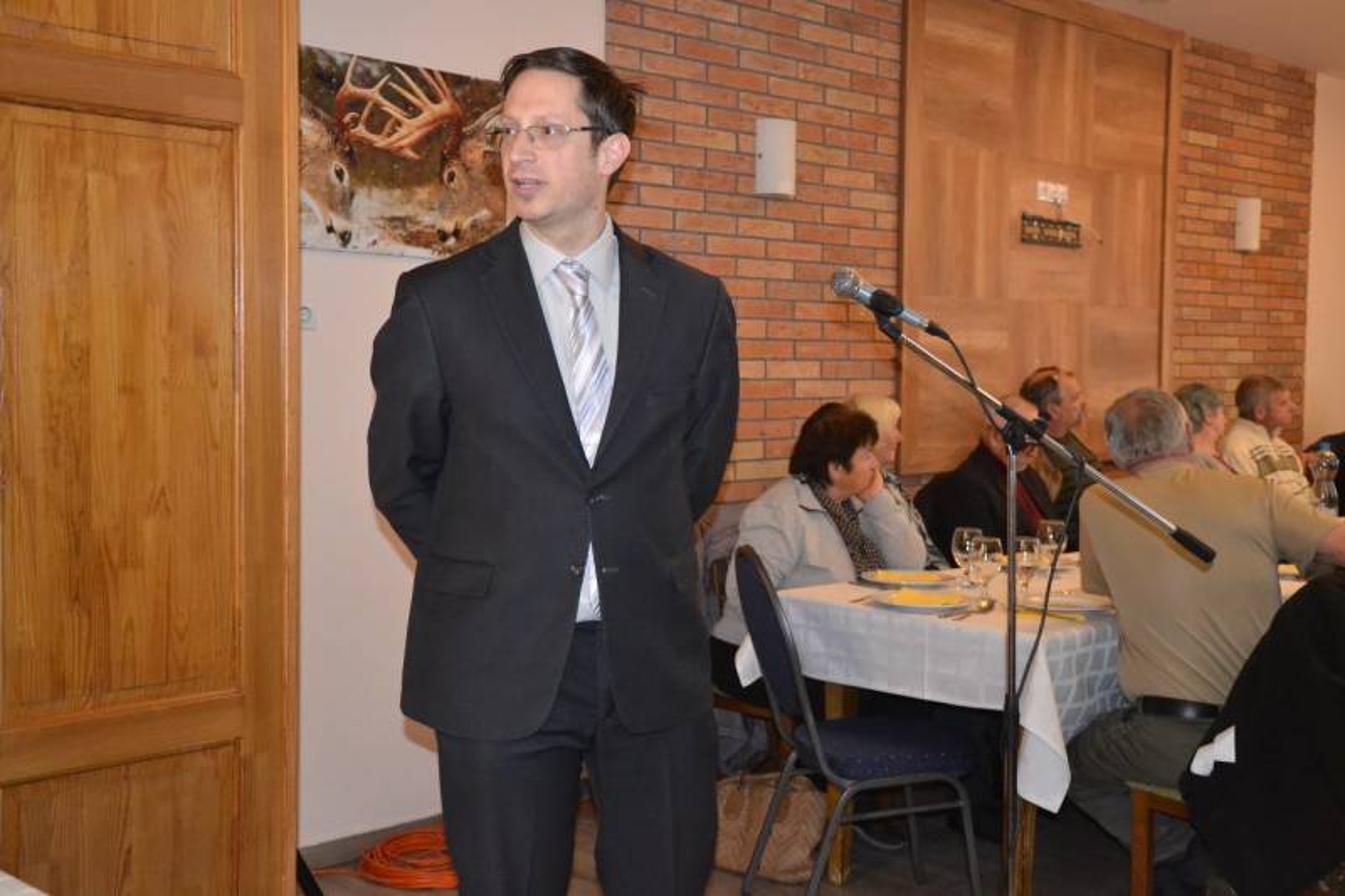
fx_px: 1569
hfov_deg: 46.4
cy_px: 448
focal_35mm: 42
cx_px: 672
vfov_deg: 31.9
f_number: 4
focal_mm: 28
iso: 3200
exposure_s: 1/60
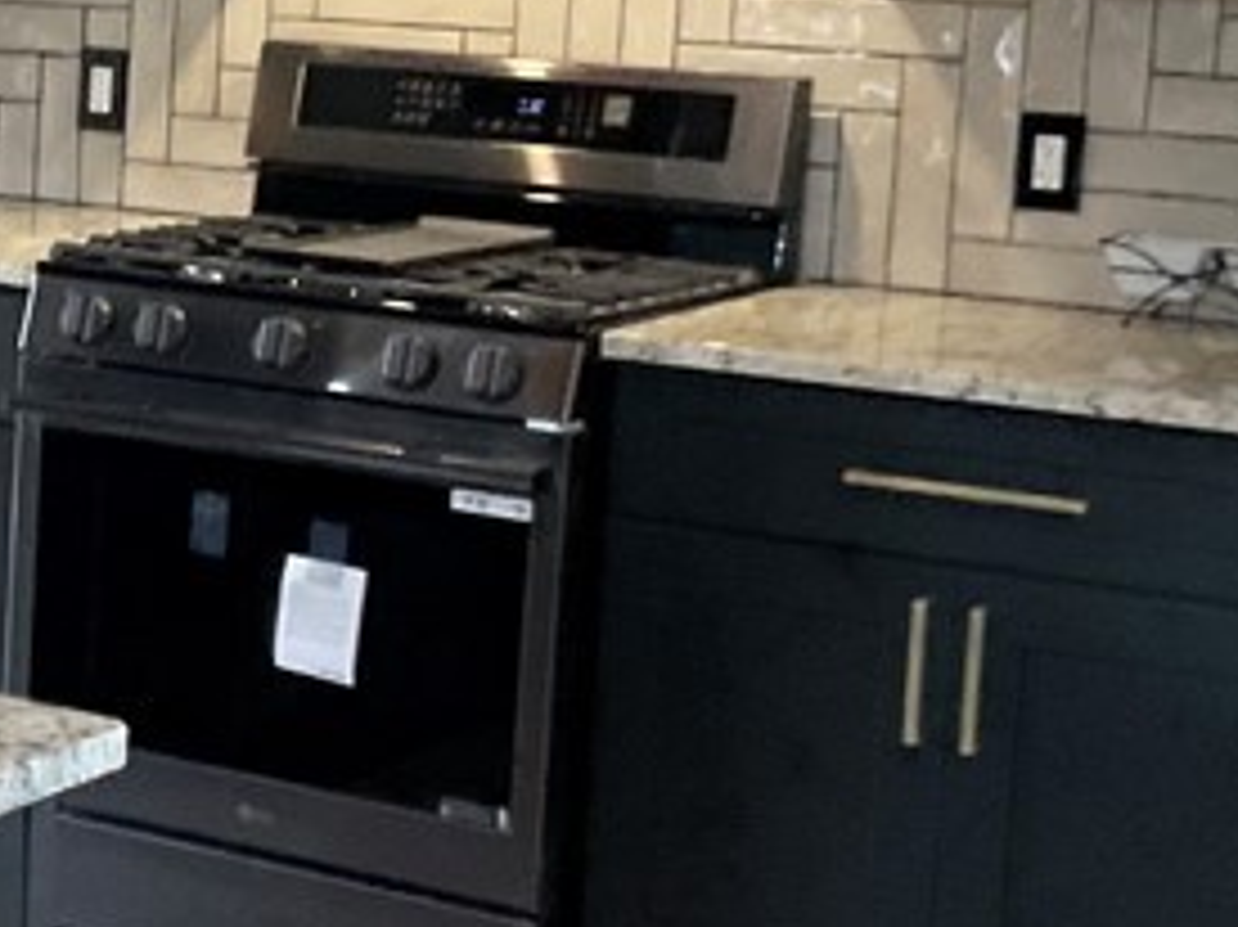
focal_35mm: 108
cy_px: 369
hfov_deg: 16.8
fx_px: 3861
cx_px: -531
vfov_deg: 13.7
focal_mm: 3
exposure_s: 1/60
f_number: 1.8
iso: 200
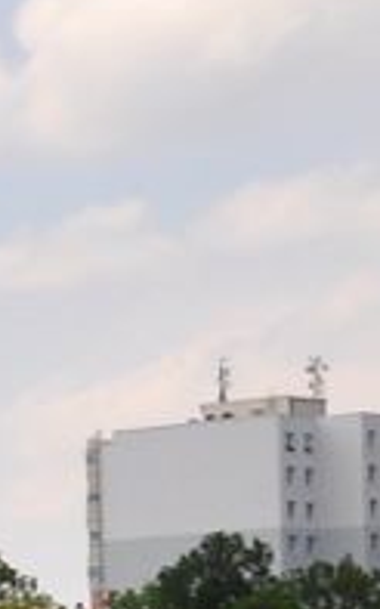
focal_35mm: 179
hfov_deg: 5.4
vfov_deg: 11.5
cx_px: -1569
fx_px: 2968
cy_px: 743
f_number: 9
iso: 250
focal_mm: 12
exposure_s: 1/320
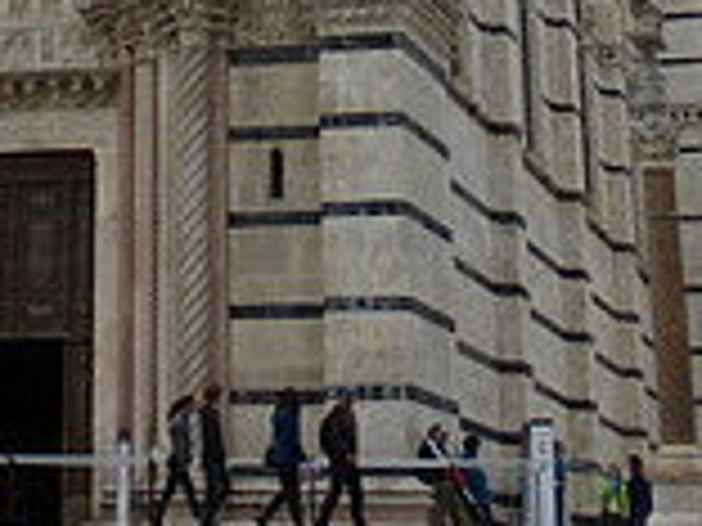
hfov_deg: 16.7
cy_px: -434
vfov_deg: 11.8
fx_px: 2332
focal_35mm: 115
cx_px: -36
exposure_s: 1/400
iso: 100
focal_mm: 5.4
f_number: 4
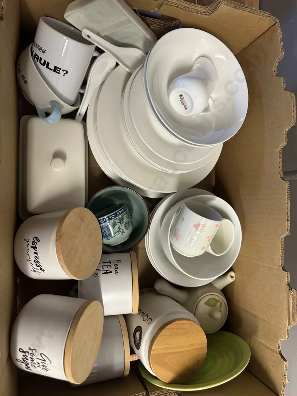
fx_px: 275
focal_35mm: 24
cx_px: 148
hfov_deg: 56.8
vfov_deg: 71.6
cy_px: 198
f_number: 1.78
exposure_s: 1/50
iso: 125
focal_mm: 6.86
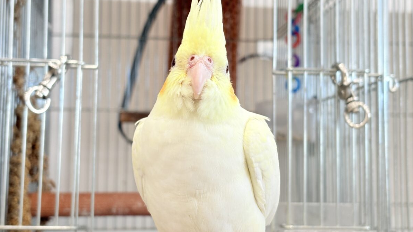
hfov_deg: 36.6
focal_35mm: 57
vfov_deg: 21.1
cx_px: 206
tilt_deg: +5.7
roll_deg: +0.7
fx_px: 624
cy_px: 109
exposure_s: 1/50
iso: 50
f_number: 1.6
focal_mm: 5.96
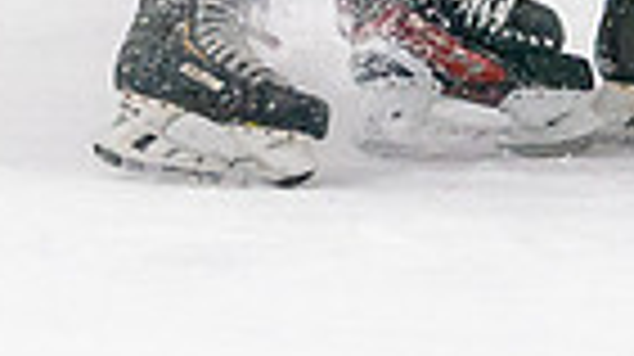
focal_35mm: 832
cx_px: 526
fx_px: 13974
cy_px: -289
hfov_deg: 2.6
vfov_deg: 1.5
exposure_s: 1/1250
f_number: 2.8
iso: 3200
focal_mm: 112
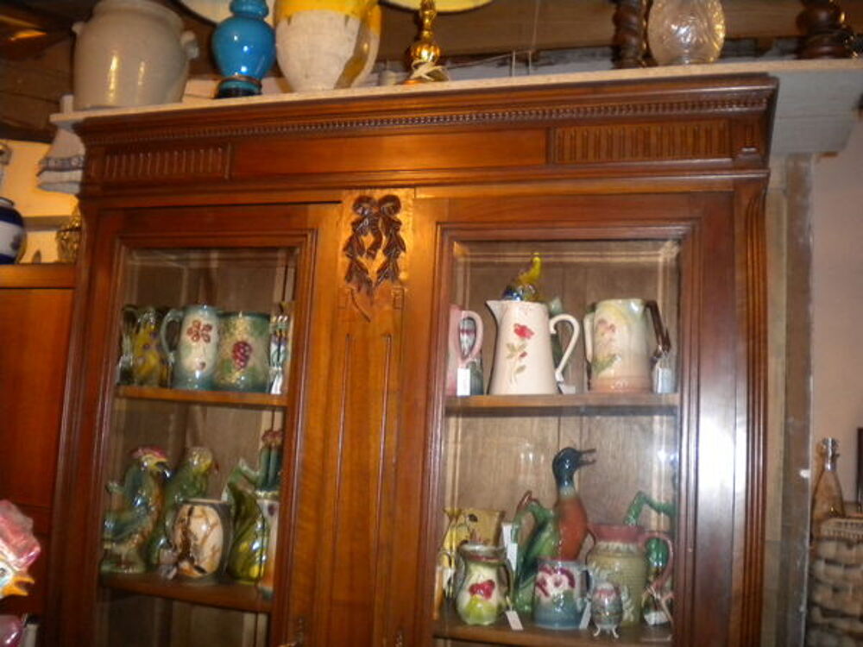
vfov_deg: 40.7
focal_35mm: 35
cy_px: 324
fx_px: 873
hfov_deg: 52.6
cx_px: 432
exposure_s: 1/30
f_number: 3.1
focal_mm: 6.3
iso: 400
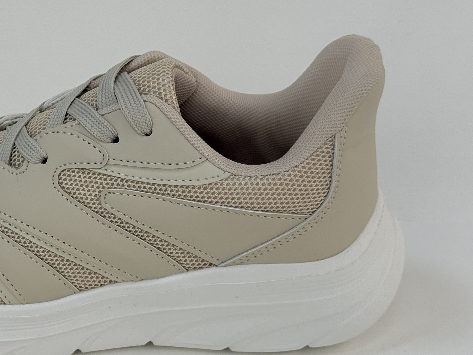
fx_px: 1202
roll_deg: +2.3
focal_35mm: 88
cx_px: 97
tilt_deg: -32.7
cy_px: 217
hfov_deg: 22.0
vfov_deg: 16.8
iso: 50
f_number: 1.78
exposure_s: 1/164
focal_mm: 6.76
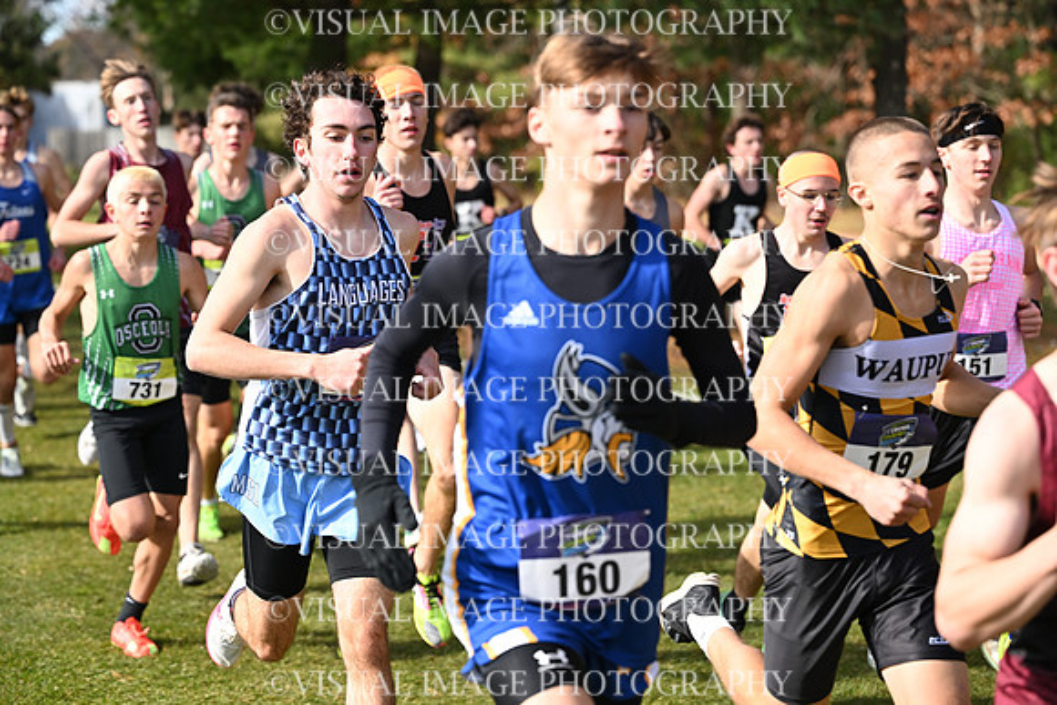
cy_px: 352
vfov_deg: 15.2
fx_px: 2643
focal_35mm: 90
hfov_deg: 22.6
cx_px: 528
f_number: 3.5
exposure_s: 1/1000
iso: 250
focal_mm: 90
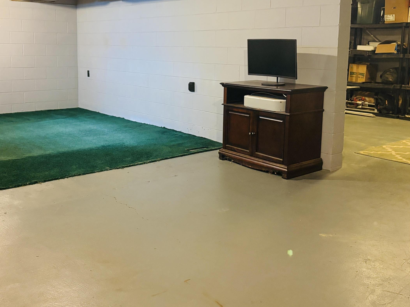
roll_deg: +0.0
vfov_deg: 37.3
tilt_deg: -6.5
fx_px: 450
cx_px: 171
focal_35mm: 38
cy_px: 101
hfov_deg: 48.8
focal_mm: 5.96
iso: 500
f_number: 1.6
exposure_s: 1/30
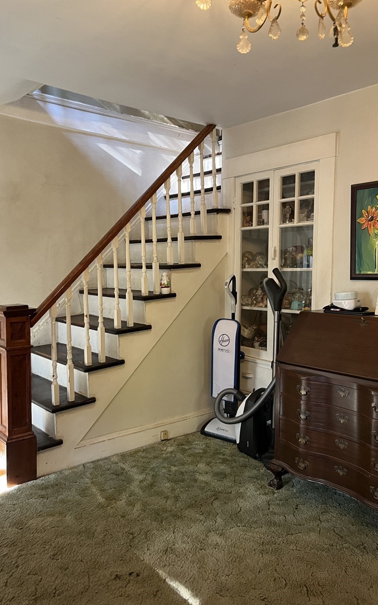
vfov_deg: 66.5
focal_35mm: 28
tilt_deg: -5.3
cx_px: 179
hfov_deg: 44.5
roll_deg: +2.7
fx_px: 462
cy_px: 298
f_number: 1.6
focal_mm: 5.1
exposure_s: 1/60
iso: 320
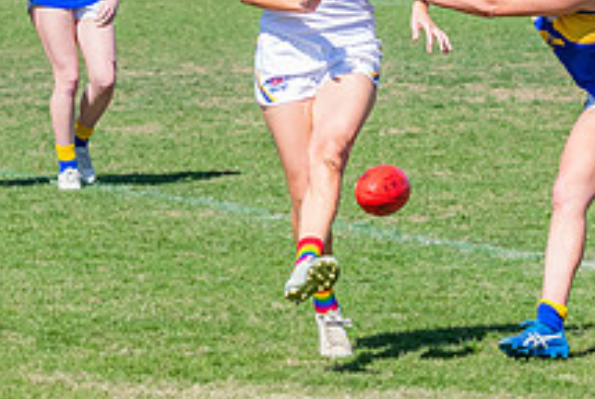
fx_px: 9318
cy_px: 47
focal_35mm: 563
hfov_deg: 3.7
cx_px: 445
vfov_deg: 2.4
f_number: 9
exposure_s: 1/1600
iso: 800
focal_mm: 150
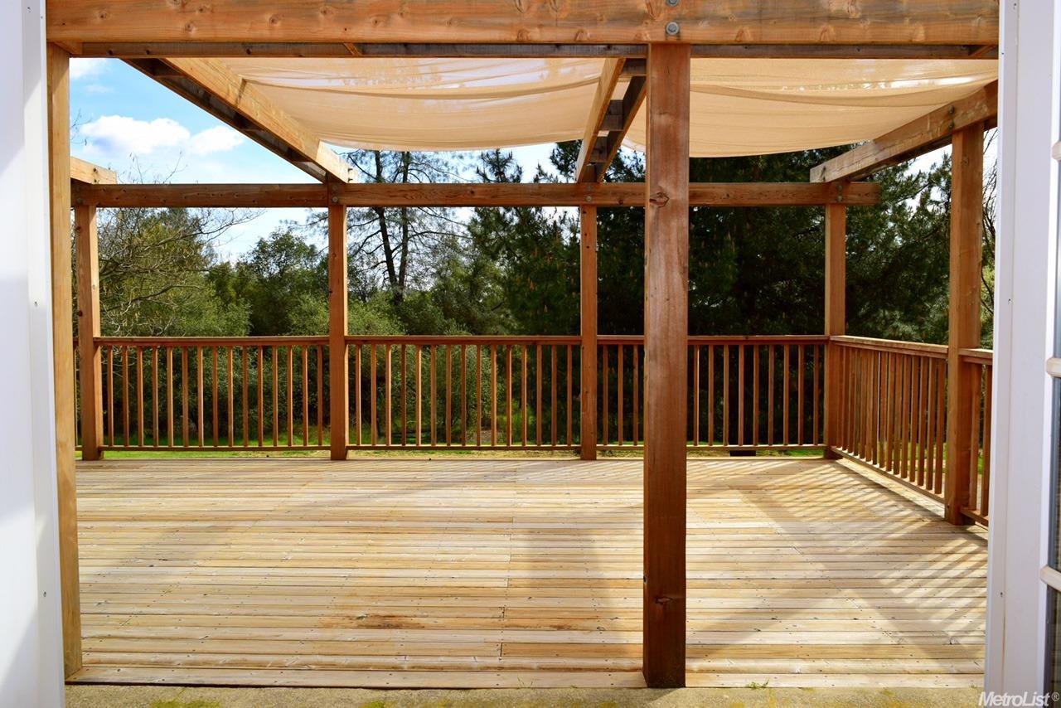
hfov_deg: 61.9
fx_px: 884
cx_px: 530
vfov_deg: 43.6
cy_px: 354
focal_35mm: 30
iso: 125
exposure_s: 1/250
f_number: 7.1
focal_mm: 20
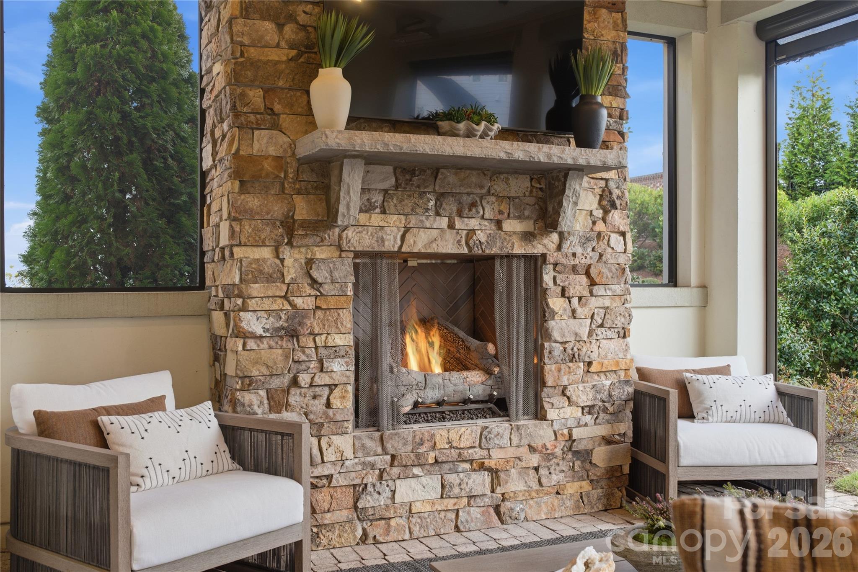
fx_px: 810
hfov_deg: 55.8
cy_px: 286
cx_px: 429
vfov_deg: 38.9
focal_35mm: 34
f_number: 7.1
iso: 160
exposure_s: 1/50
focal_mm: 34
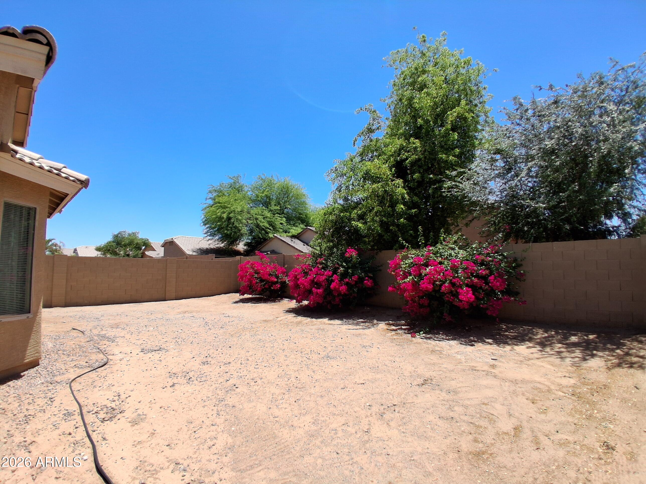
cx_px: 323
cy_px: 242
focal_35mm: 17
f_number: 2.2
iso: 50
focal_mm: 1.4
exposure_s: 1/1195
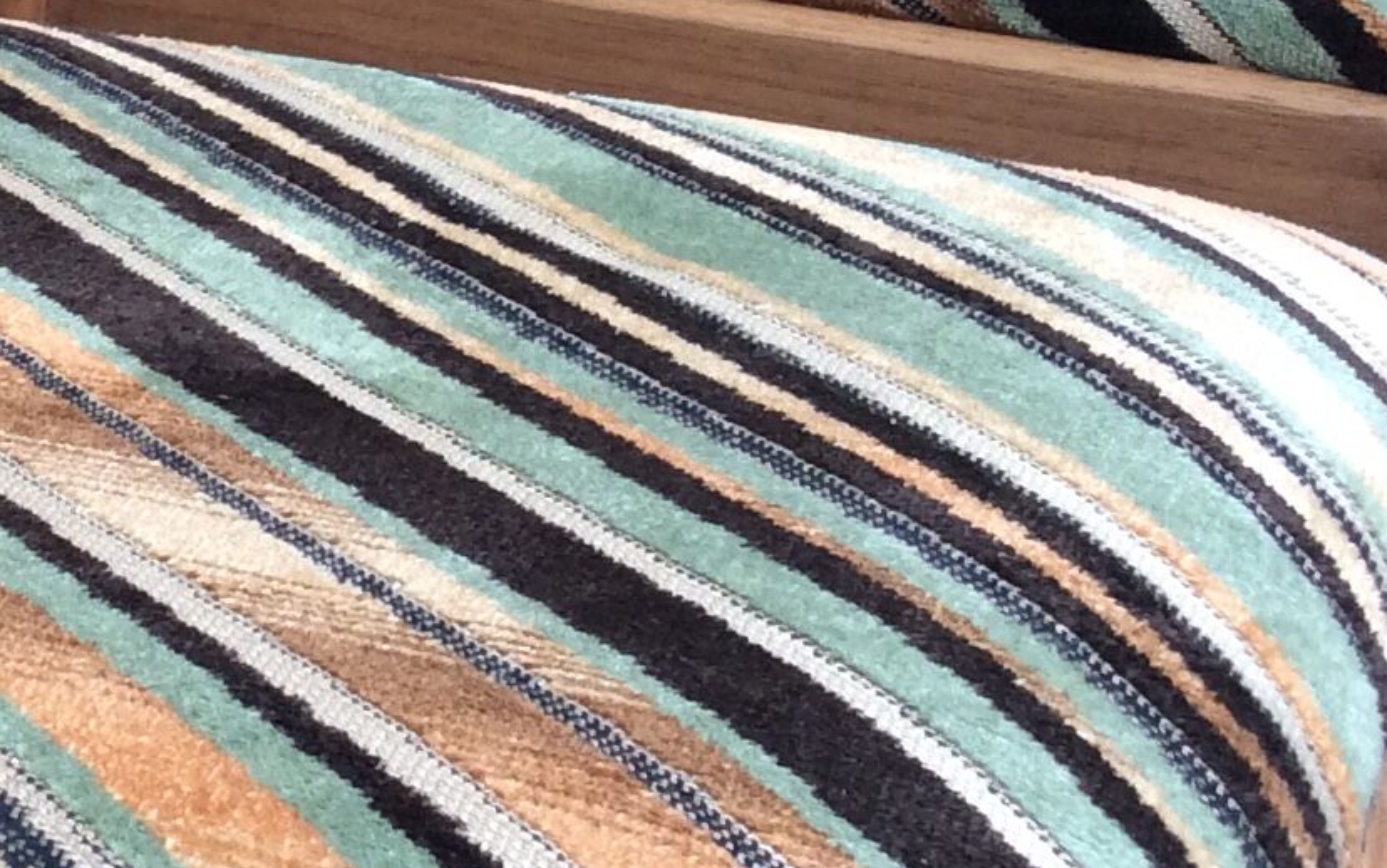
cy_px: -87
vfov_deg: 12.2
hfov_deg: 18.6
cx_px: -270
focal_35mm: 106
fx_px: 4008
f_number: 2.4
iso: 32
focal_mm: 3.3
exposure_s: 1/50
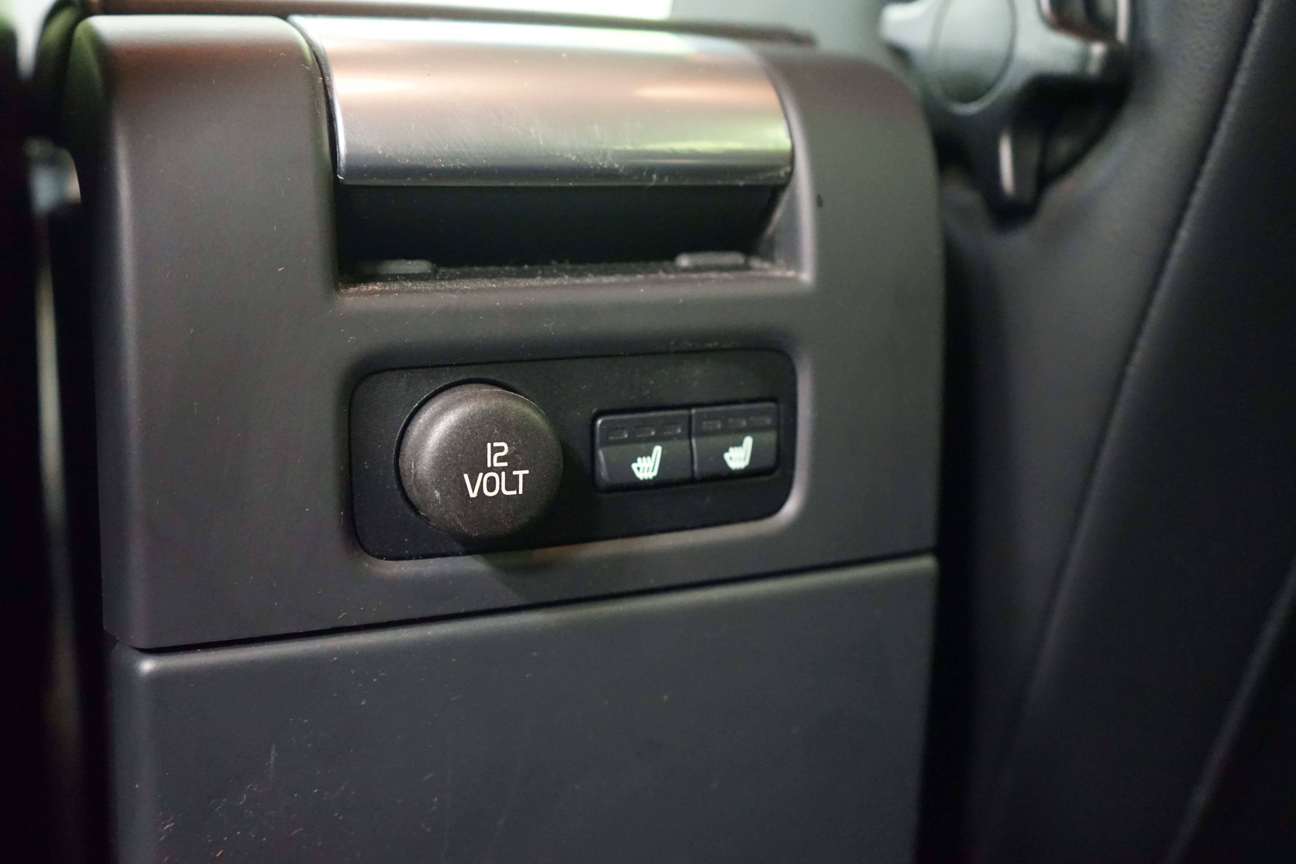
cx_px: 648
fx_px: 1260
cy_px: 432
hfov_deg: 54.4
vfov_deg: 37.9
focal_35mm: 35
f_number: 4
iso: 6400
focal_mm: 35
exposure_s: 1/6
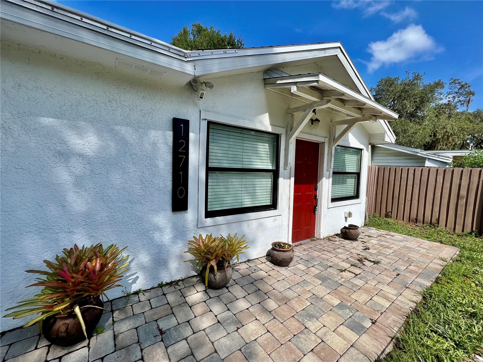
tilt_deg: -4.9
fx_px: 181
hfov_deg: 106.2
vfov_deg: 89.9
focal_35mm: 13
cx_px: 242
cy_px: 181
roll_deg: -1.1
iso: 32
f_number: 1.8
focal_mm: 1.57
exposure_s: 1/1429
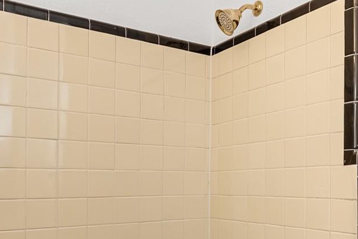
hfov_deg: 46.8
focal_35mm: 41
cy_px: 192
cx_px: 233
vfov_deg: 31.8
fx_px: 408
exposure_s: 1/125
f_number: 8
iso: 400
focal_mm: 16
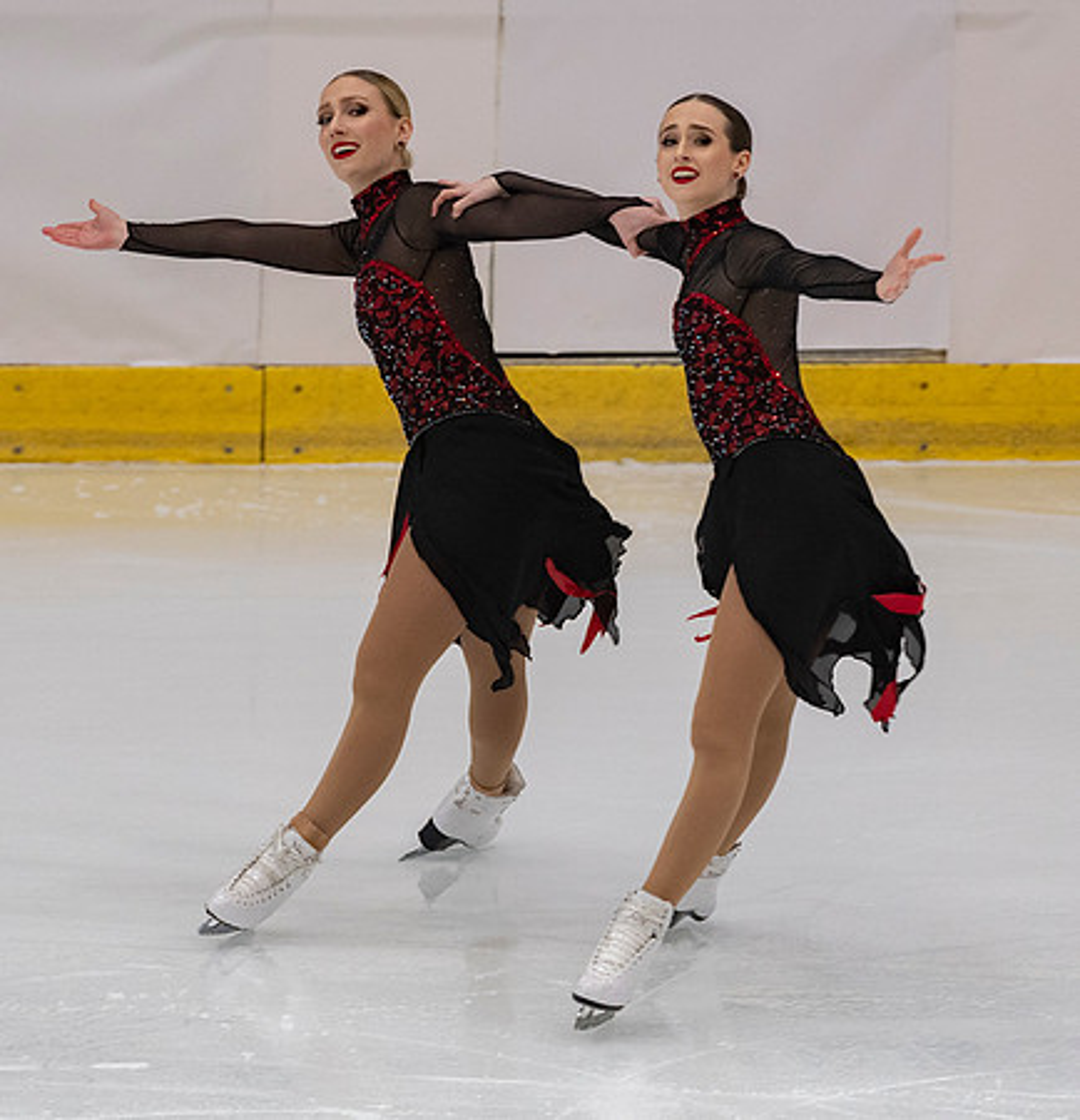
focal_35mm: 481
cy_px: 493
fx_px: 17303
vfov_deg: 3.7
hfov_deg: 3.6
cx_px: 791
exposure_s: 1/320
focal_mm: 200
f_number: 4.5
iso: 800
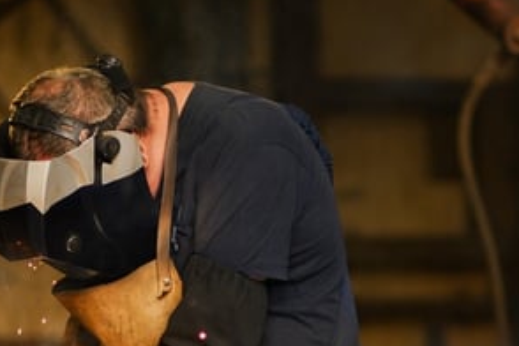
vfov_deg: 6.2
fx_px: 3200
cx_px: 390
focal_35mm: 222
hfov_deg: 9.3
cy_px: 322
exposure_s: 1/800
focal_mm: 85
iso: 320
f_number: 1.4
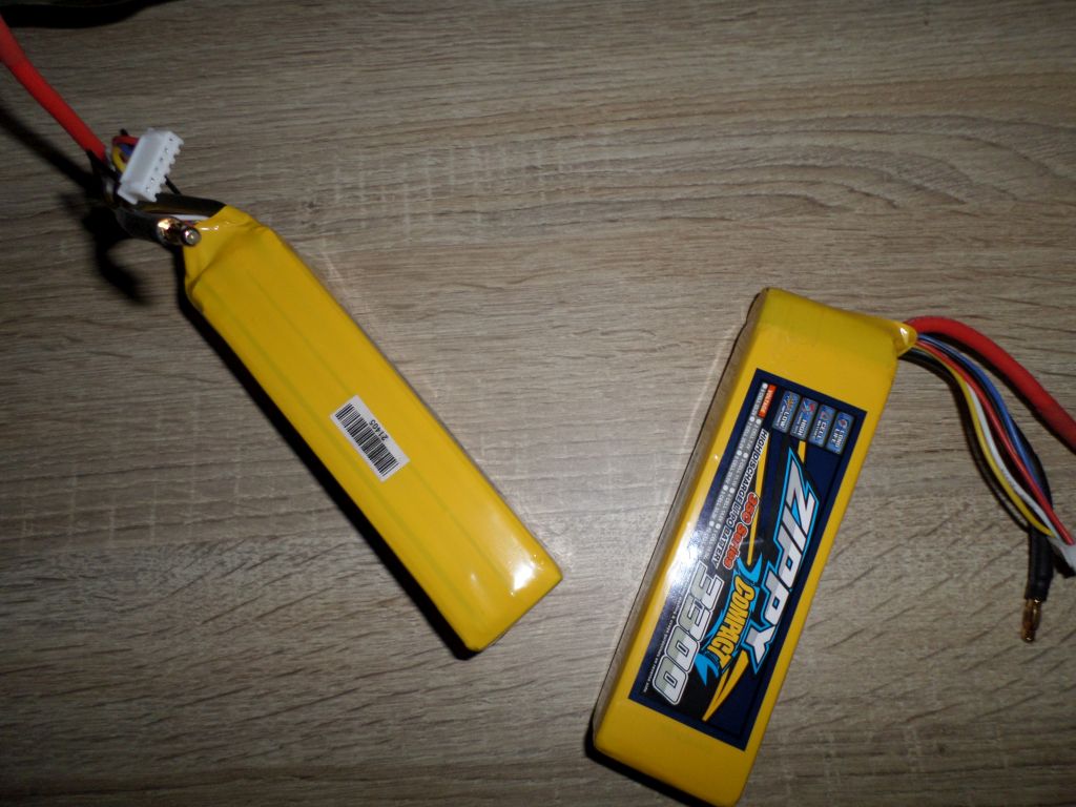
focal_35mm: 25
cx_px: 538
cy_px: 404
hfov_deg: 69.4
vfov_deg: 54.9
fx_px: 777
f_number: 9.2
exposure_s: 1/30
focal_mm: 4.5
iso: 100
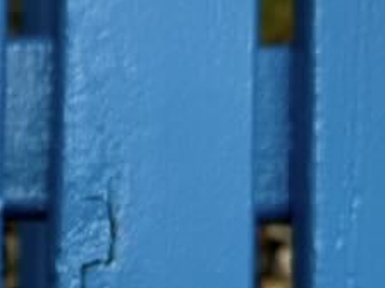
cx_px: -268
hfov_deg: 16.1
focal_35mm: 107
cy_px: 394
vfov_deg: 13.3
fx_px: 1190
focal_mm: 6.76
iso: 80
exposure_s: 1/8130
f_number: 1.78
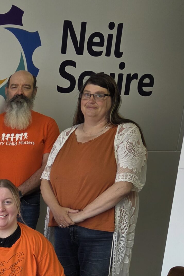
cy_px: 241
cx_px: -70
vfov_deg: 33.5
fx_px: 437
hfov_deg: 21.1
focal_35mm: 57
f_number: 1.8
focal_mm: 5.4
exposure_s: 1/120
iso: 64
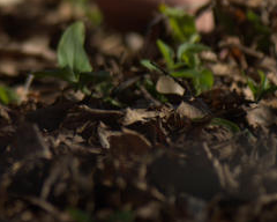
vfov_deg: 2.5
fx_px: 5116
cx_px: -10
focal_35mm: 624
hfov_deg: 3.1
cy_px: -47
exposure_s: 1/1600
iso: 200
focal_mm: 200
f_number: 2.8
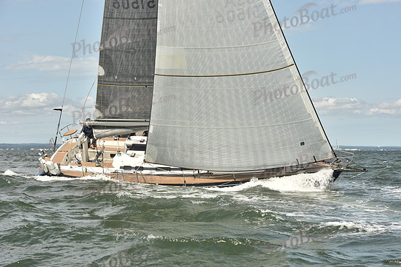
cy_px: 135
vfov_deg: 18.2
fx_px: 836
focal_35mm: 75
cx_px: 214
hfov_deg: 27.0
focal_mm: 70
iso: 250
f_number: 8
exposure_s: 1/800
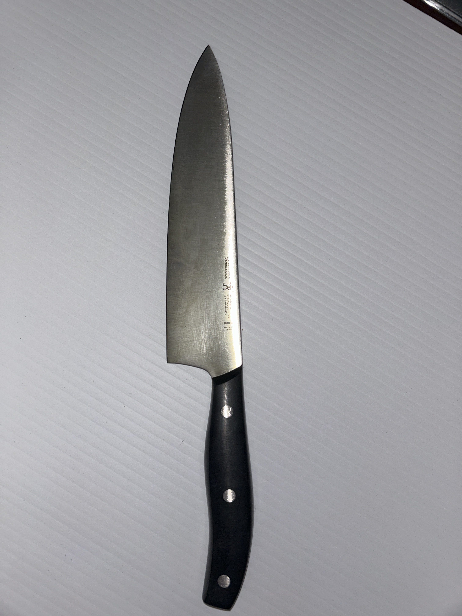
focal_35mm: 26
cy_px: 308
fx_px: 463
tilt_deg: -85.0
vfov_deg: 67.3
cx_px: 231
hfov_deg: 53.1
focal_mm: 5.7
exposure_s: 1/73
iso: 32
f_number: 1.5
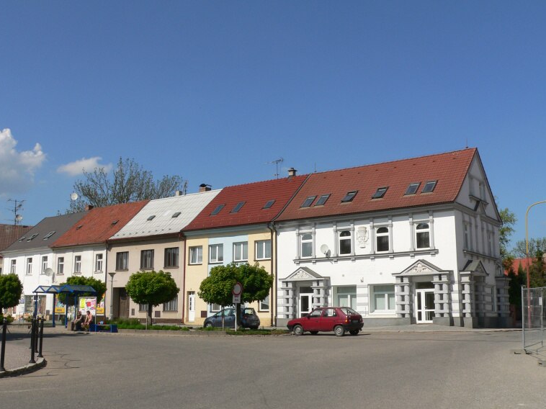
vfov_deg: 37.7
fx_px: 599
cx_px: 260
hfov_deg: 49.0
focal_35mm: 38
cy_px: 204
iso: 80
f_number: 5.6
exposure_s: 1/500
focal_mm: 6
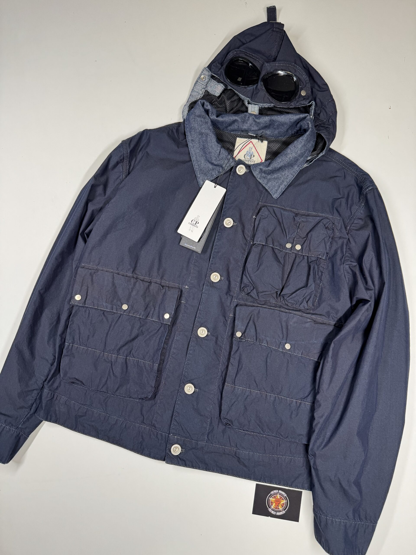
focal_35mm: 24
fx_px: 385
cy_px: 278
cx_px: 208
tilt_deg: -82.9
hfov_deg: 56.8
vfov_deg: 71.6
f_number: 1.78
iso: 100
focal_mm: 6.76
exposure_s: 1/100
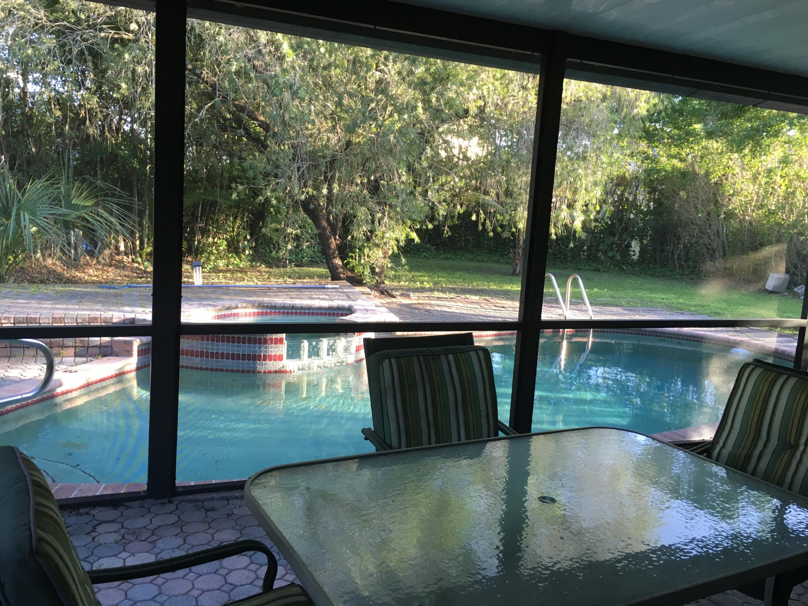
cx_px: 404
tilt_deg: -5.9
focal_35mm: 29
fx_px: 677
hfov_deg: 61.7
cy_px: 303
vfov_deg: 48.2
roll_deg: -3.6
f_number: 2.2
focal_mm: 4.15
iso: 32
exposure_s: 1/30
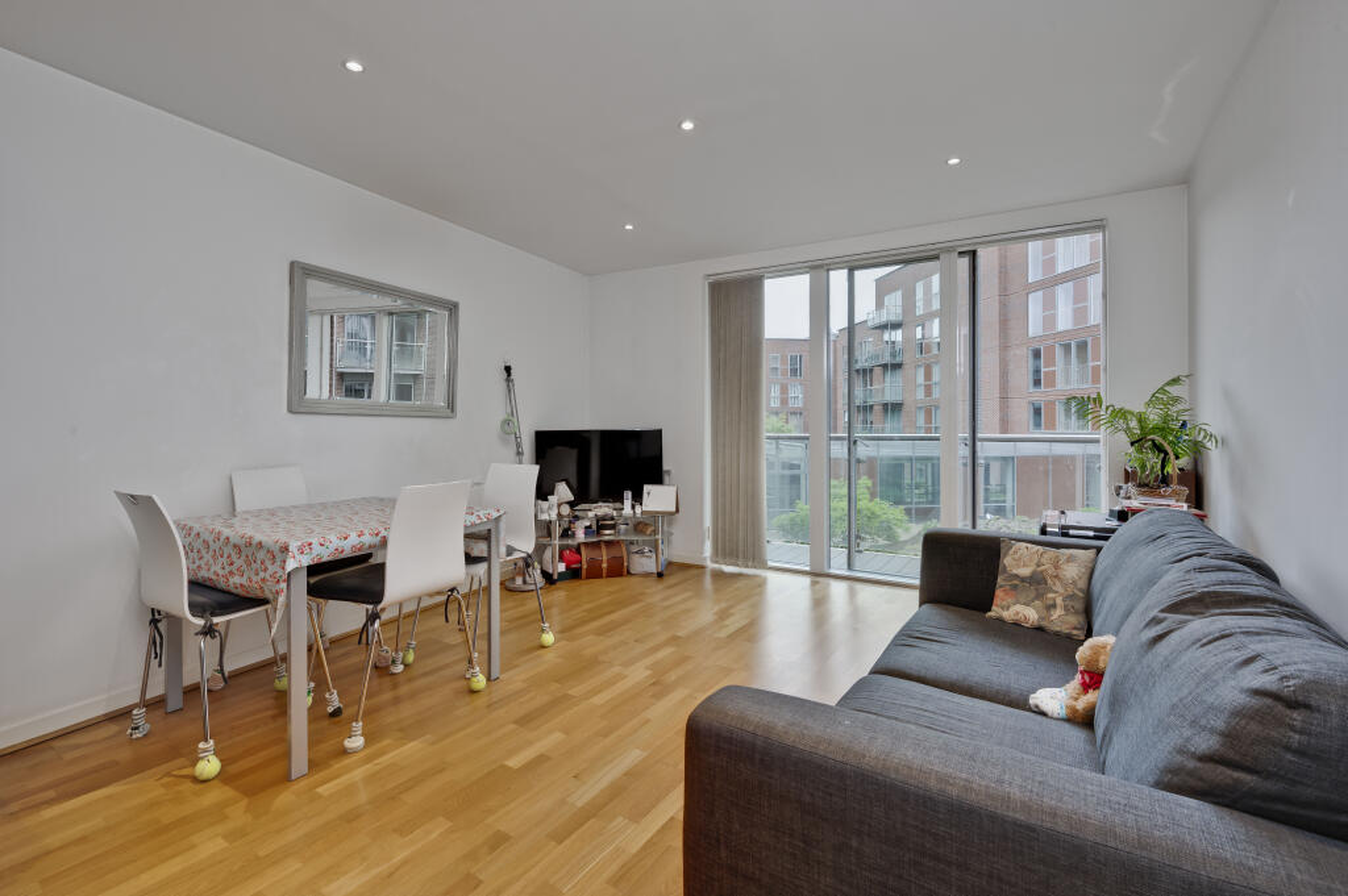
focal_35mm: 16
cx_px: 674
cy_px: 448
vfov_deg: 75.4
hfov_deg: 98.6
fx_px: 580
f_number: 11
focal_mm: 15.5
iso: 400
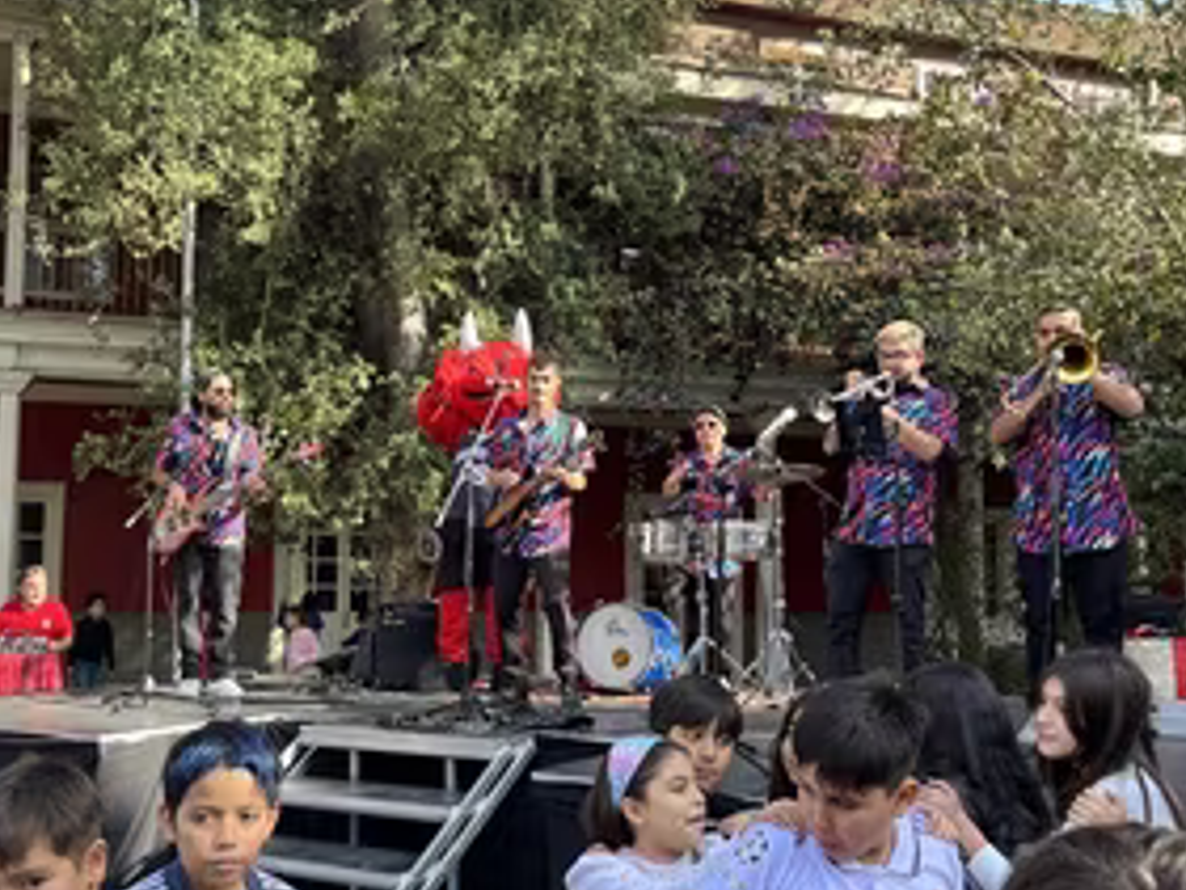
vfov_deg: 38.7
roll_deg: +0.1
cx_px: 519
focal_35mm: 37
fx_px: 1268
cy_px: 468
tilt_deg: +5.1
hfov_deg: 50.0
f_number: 1.6
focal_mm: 5.1
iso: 40
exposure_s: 1/244
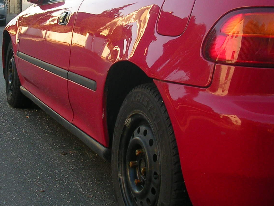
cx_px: 108
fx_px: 546
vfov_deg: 21.2
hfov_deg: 28.1
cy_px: 63
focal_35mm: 69
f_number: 2.8
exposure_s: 1/144
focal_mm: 5.8
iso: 50
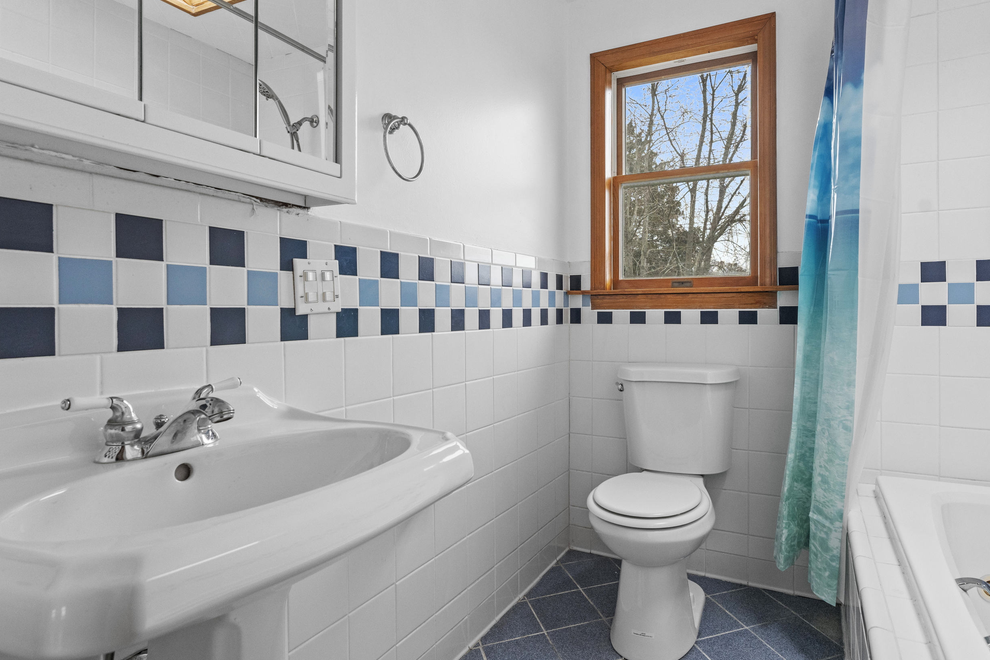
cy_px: 313
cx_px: 559
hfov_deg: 83.6
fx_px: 550
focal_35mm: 20
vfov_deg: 61.9
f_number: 7.1
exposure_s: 1/30
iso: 1600
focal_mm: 16
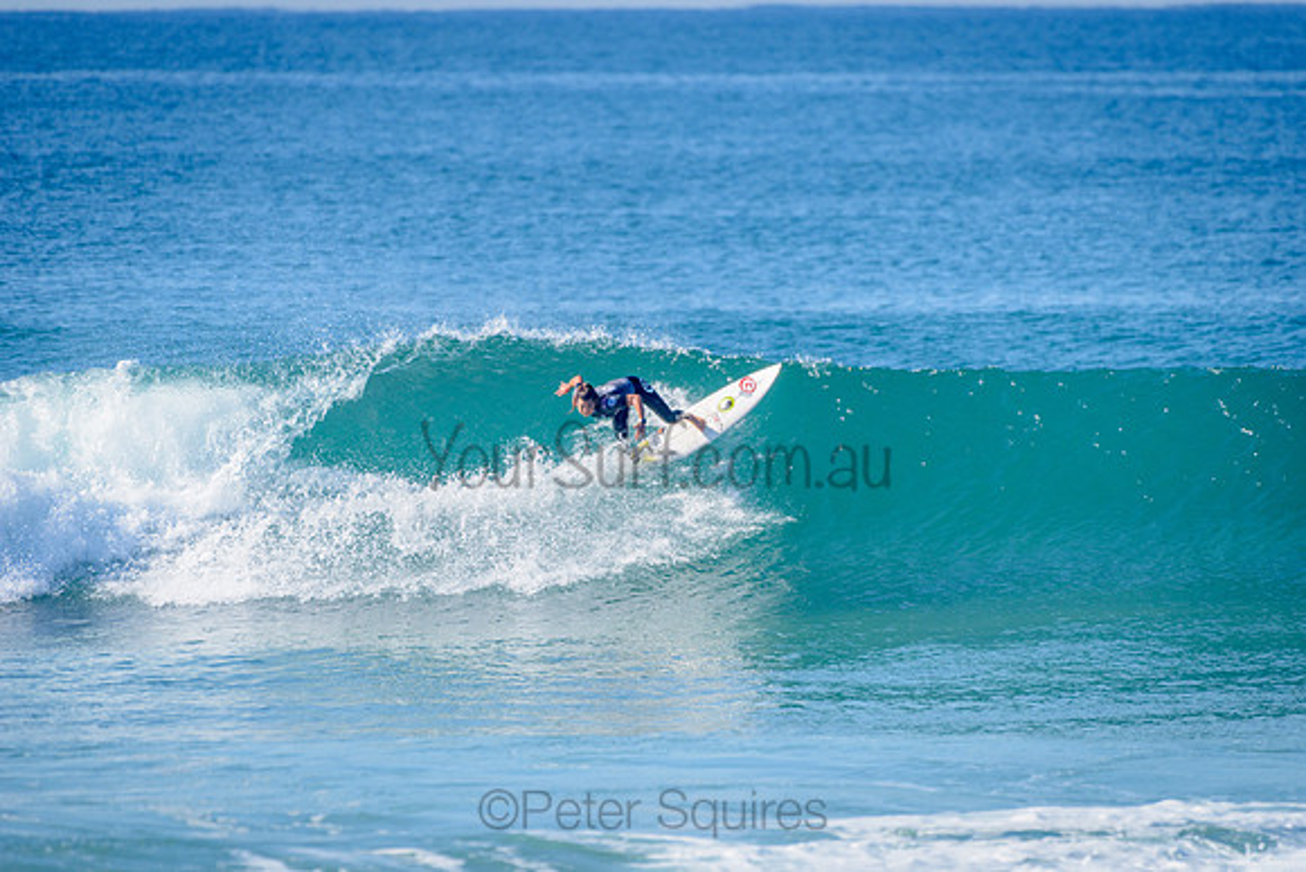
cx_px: 653
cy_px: 436
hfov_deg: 4.1
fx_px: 18330
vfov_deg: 2.7
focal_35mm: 505
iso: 220
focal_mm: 500
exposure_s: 1/2000
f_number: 5.6
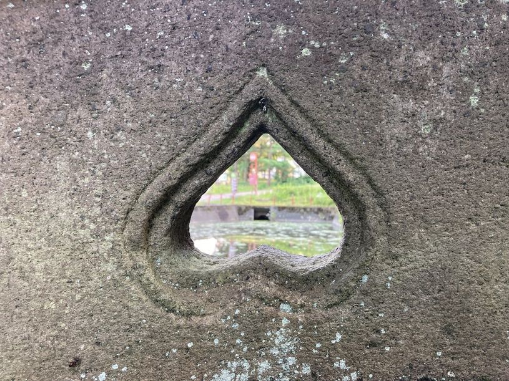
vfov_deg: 49.7
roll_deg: -2.0
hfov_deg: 63.5
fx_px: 412
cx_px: 254
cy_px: 190
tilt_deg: +0.7
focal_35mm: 28
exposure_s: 1/78
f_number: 1.8
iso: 80
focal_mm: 3.99
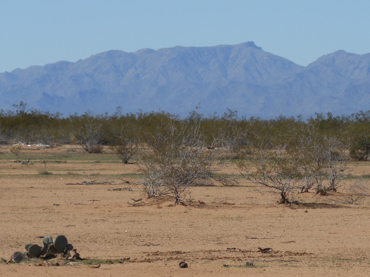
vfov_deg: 4.9
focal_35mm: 305
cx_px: 268
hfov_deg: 6.5
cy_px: 86
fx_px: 3260
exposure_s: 1/640
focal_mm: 34
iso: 80
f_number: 5.6
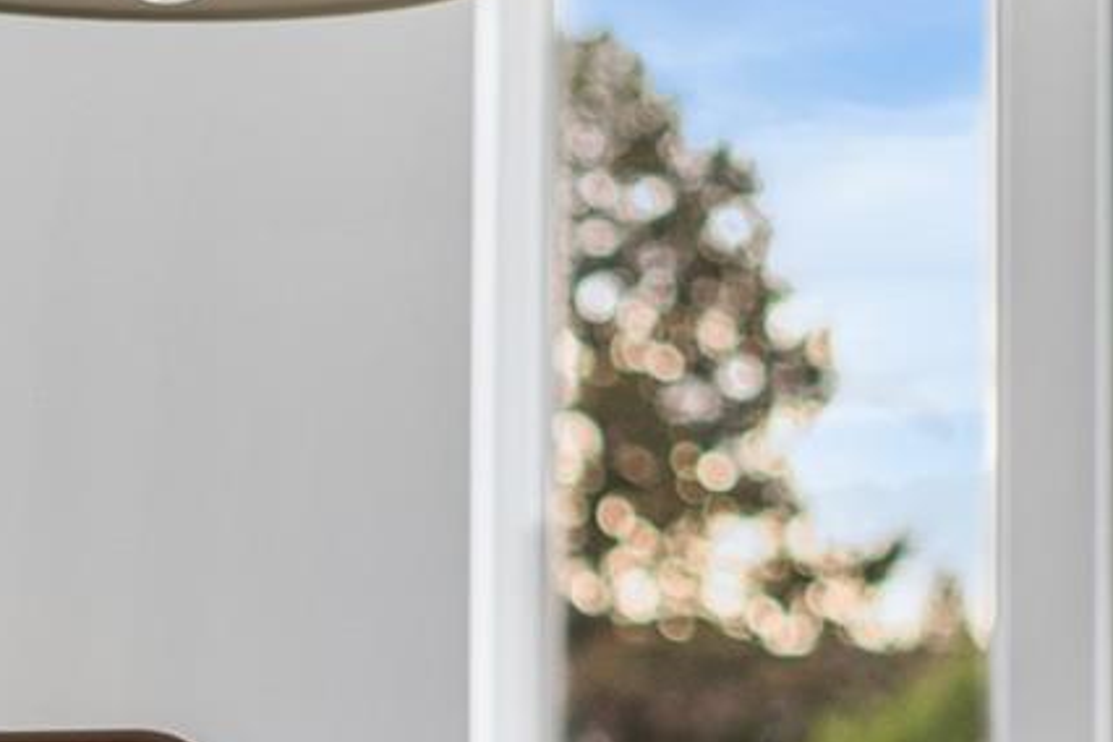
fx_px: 5812
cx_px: 71
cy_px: 985
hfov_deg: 10.9
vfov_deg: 7.2
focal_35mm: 188
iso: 500
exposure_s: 1/60
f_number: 1.8
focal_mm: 50
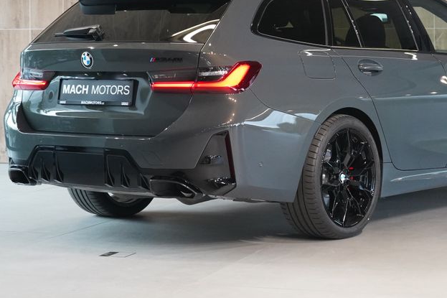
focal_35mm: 97
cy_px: 79
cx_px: 298
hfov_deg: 21.0
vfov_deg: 14.1
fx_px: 1204
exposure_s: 1/160
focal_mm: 59
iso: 6400
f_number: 5
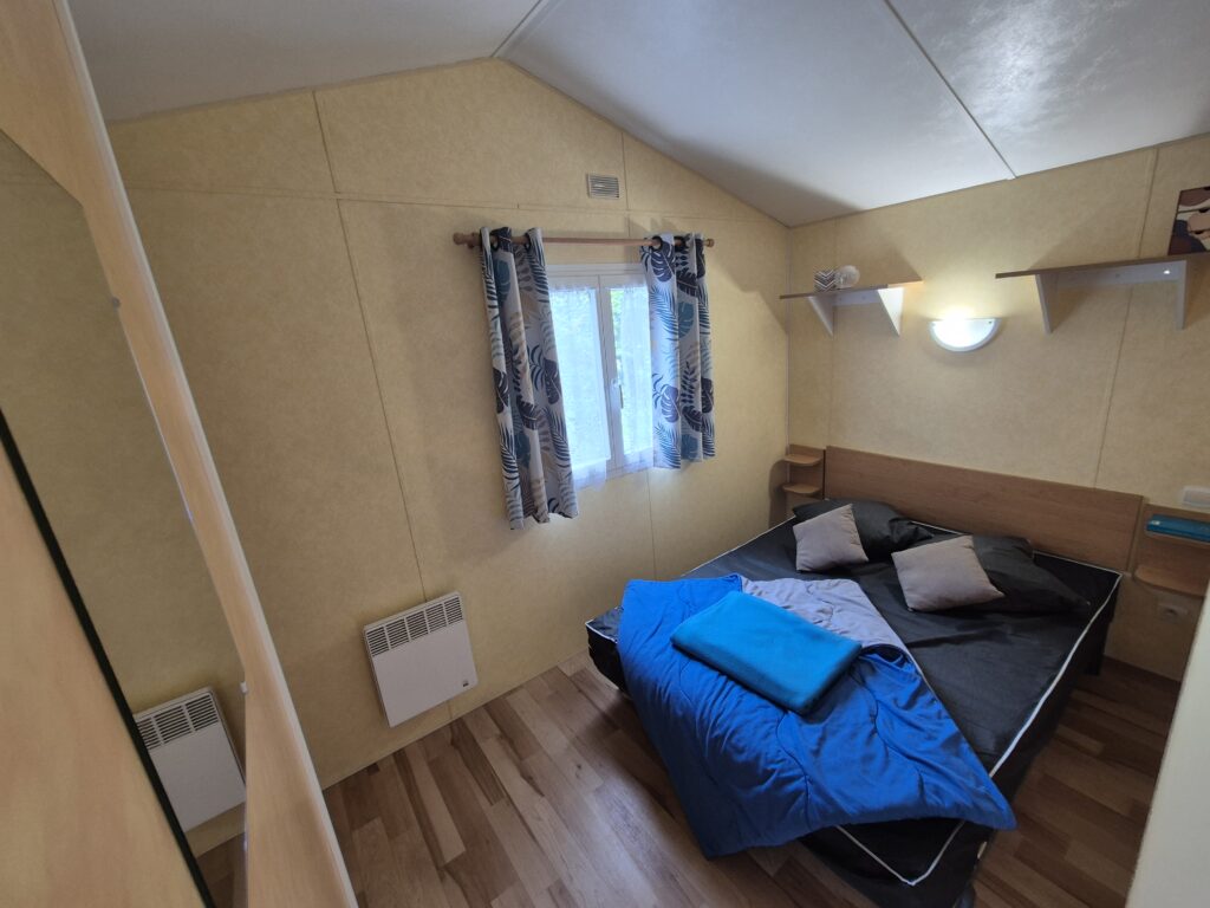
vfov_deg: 89.9
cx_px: 605
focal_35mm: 13
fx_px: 454
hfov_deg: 106.2
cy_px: 454
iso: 200
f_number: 2.2
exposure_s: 1/50
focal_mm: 2.2
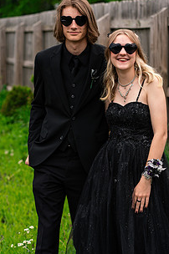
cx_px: 120
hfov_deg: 10.8
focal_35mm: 126
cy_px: 151
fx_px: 889
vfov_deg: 16.3
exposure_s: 1/1000
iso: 400
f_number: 3.5
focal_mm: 85
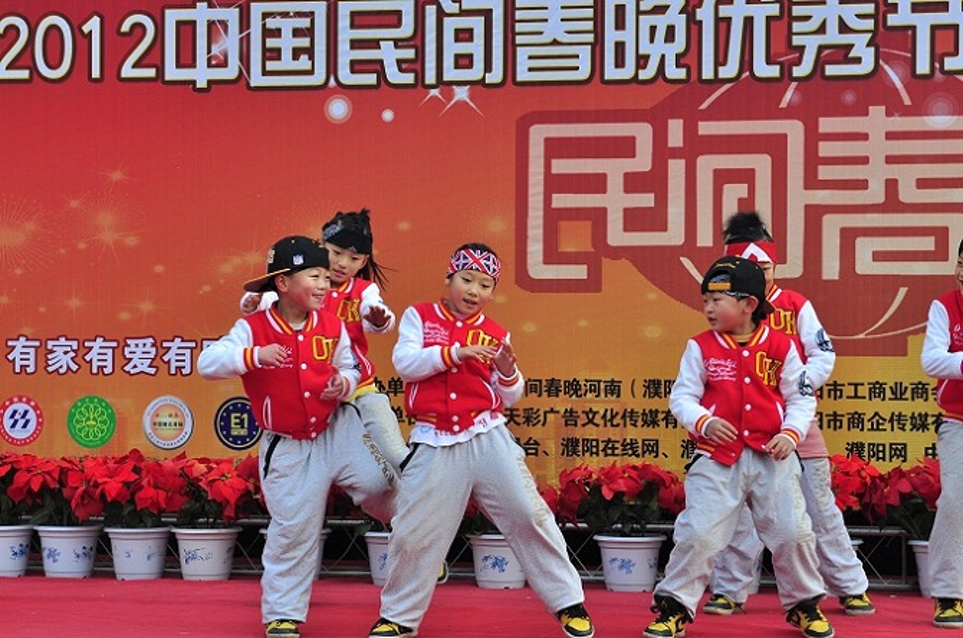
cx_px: 482
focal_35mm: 84
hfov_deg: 24.2
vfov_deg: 16.2
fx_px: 2243
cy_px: 319
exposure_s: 1/500
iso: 200
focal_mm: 56
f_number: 4.5
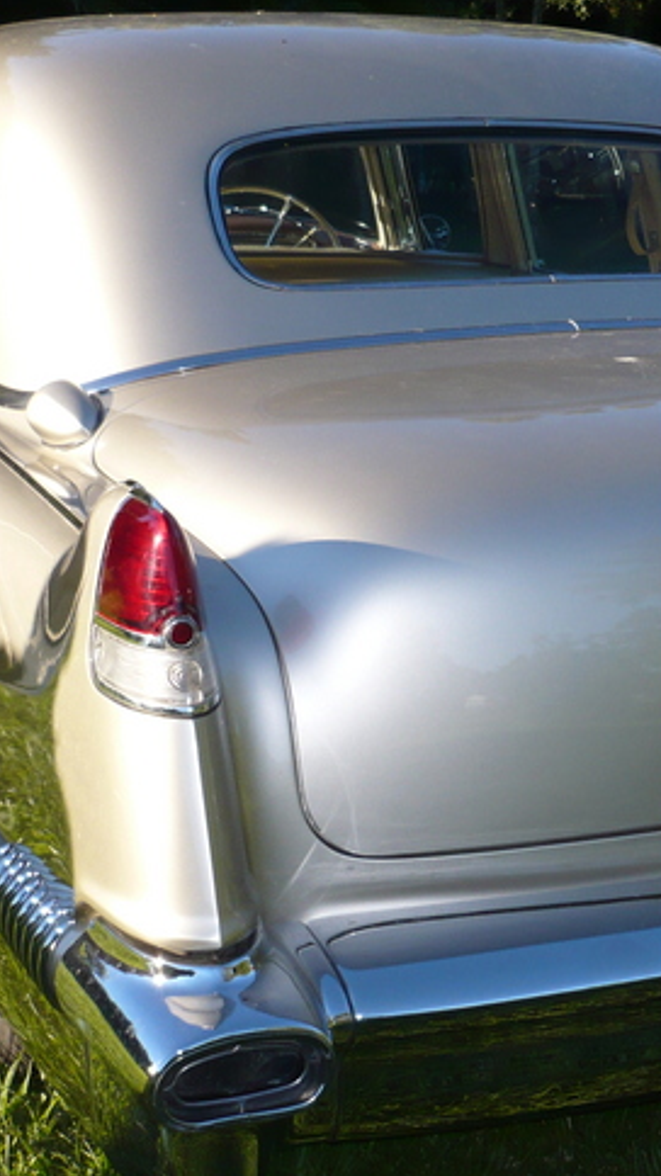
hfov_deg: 18.6
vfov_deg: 33.3
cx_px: 654
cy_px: 600
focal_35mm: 63
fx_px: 1964
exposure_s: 1/500
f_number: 2.8
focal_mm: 5.8
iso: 100
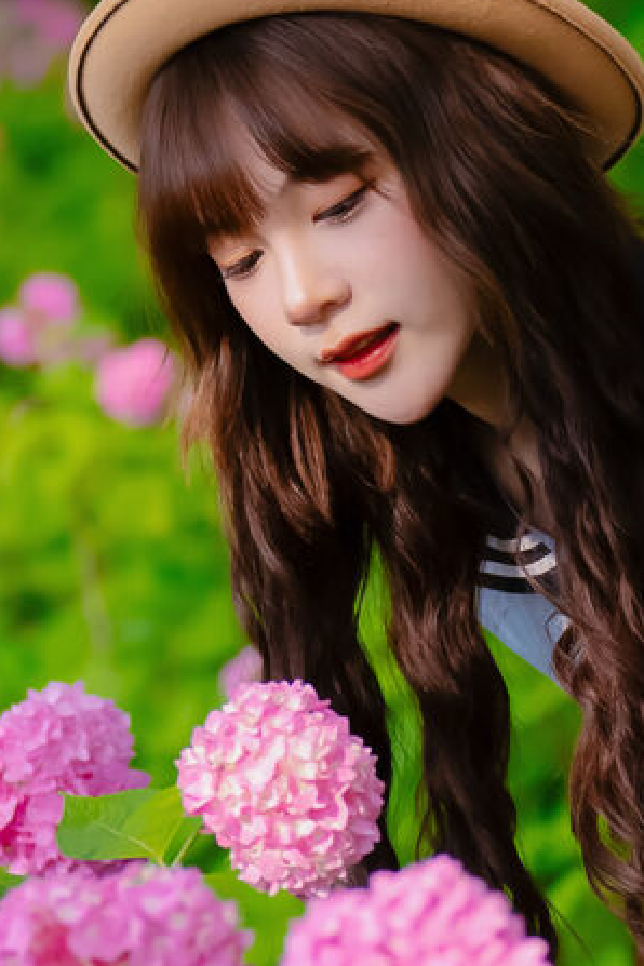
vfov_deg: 7.3
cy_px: 374
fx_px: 7566
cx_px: 421
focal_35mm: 282
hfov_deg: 4.9
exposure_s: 1/320
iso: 100
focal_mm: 70
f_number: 2.8
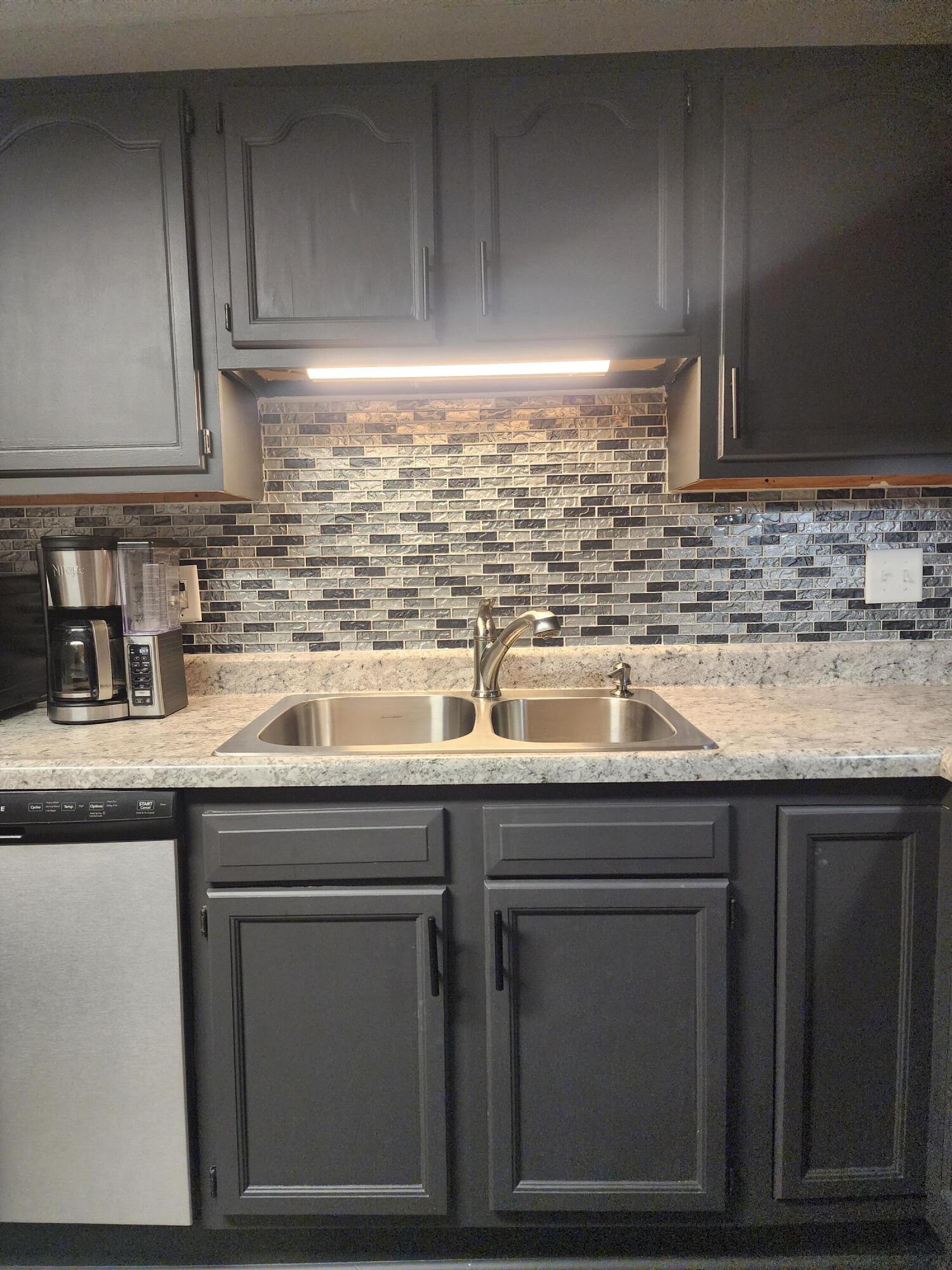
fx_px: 843
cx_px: 476
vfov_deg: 73.9
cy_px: 635
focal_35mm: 23
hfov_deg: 58.9
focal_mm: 6.4
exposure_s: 1/120
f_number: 1.8
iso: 640
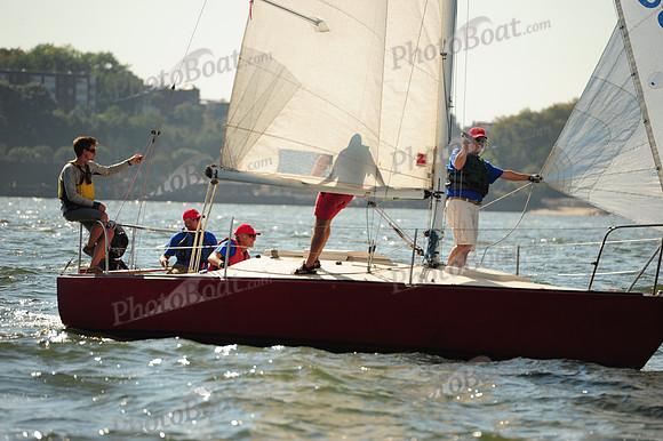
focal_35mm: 200
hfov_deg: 10.3
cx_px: 332
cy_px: 220
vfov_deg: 6.9
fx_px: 3681
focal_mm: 200
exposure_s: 1/1250
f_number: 4
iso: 320
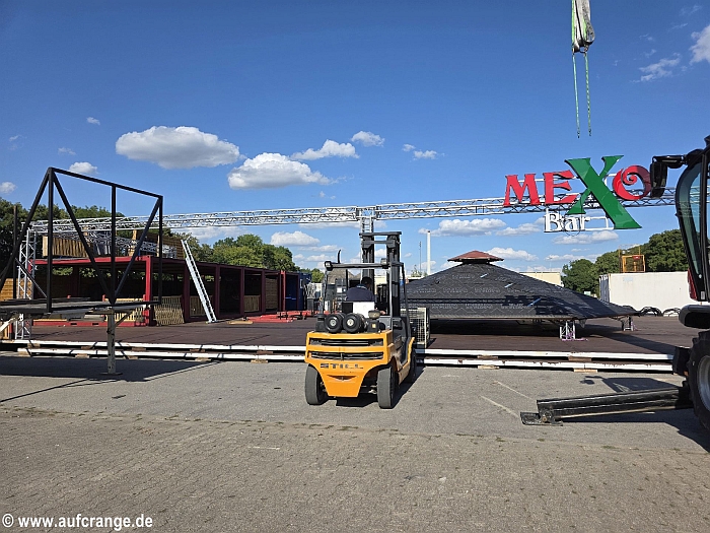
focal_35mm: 23
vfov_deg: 58.9
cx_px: 355
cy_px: 266
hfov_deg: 73.9
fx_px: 472
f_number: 1.7
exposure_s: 1/7333
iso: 80
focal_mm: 6.3
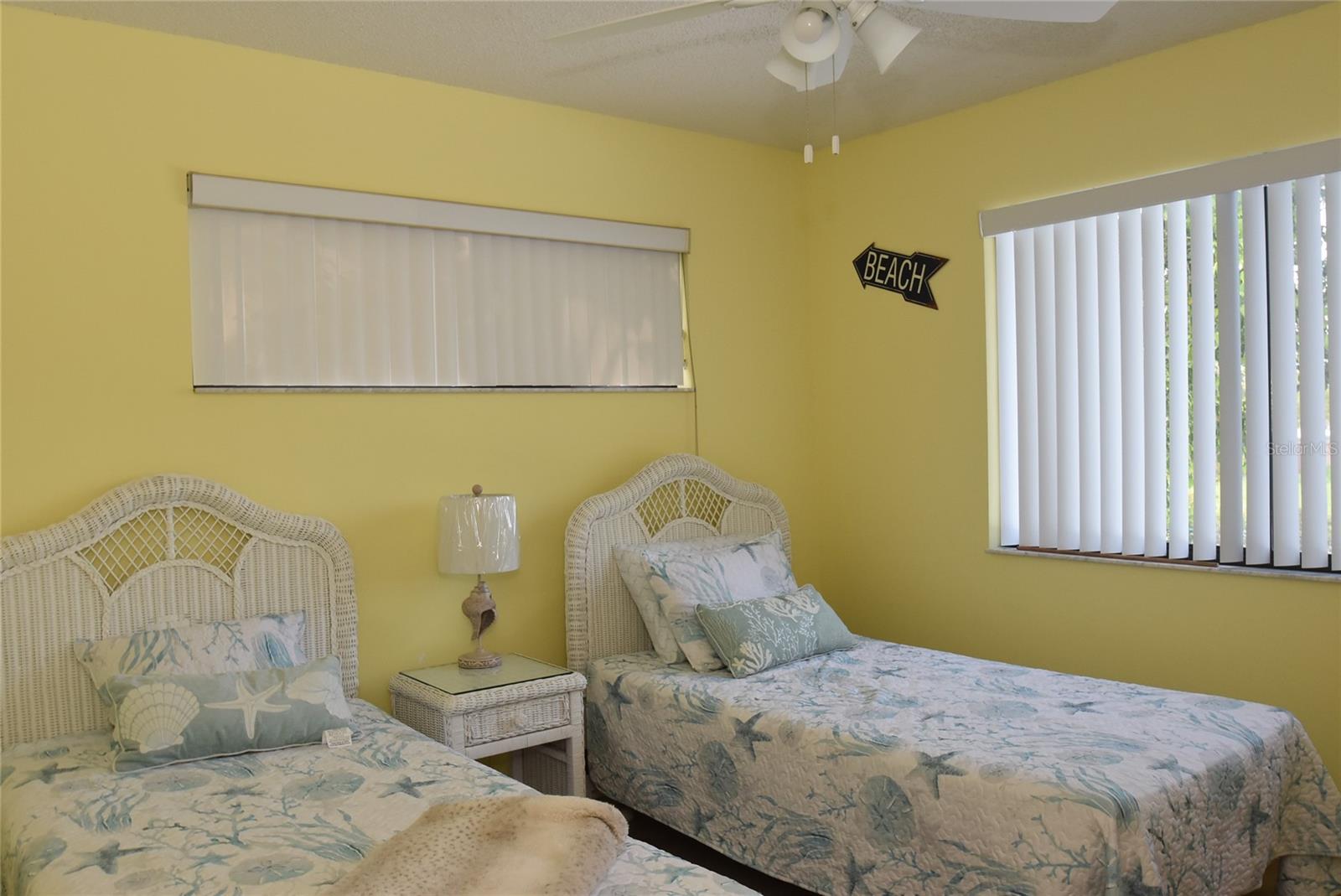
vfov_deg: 45.7
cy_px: 448
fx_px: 1062
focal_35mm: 28
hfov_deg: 64.5
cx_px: 670
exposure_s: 1/125
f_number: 5.6
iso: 720
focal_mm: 19
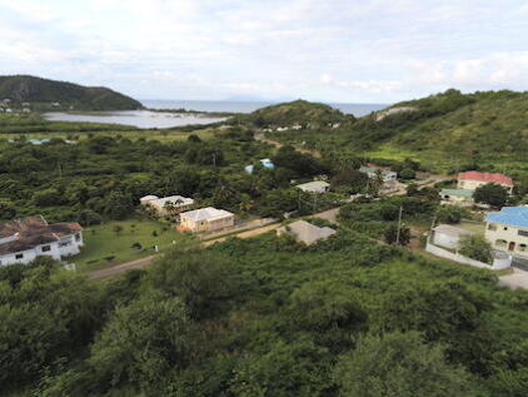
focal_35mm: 23
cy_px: 198
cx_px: 264
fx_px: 351
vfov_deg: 58.9
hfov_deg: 73.9
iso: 187
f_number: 2.4
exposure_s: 1/480
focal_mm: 4
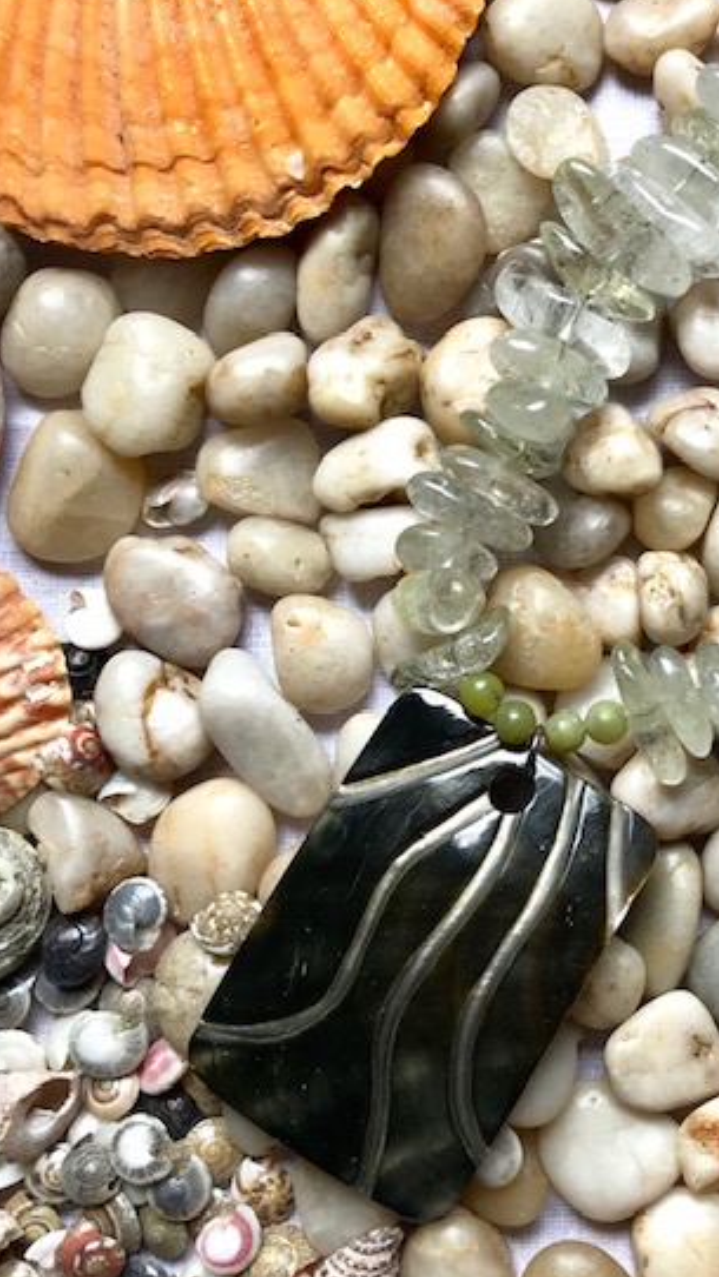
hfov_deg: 32.4
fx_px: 1220
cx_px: 516
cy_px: 721
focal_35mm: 36
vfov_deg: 55.1
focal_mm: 3.99
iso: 20
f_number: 1.8
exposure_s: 1/120
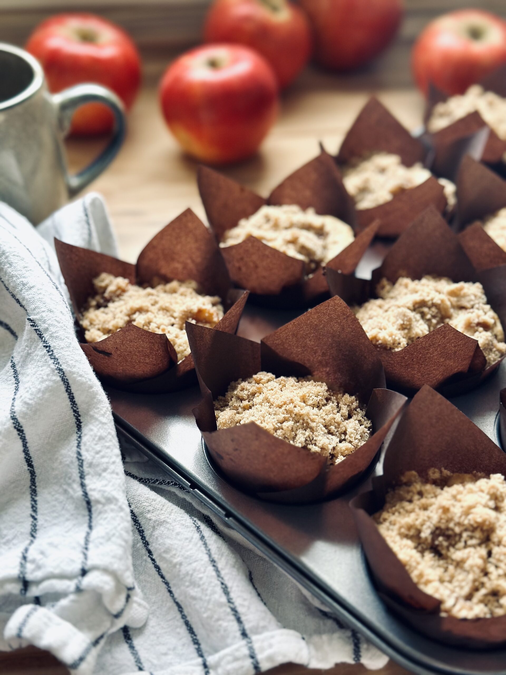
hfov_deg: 30.3
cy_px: 338
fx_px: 936
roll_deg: -1.8
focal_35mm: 48
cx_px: 253
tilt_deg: -38.8
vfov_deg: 39.7
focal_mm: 6.86
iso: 125
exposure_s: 1/121
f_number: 1.78
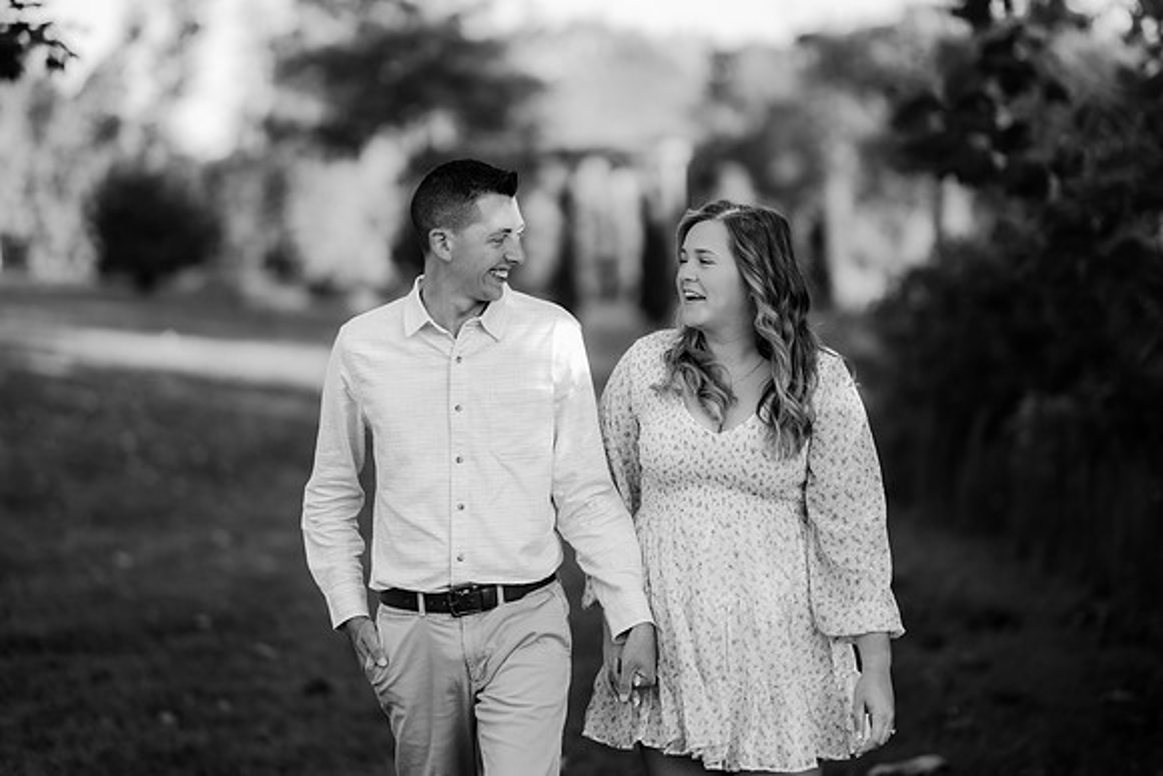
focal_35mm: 90
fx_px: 2922
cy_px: 373
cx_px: 564
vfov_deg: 15.1
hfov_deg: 22.5
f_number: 1.4
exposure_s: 1/1000
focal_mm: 85
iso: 200
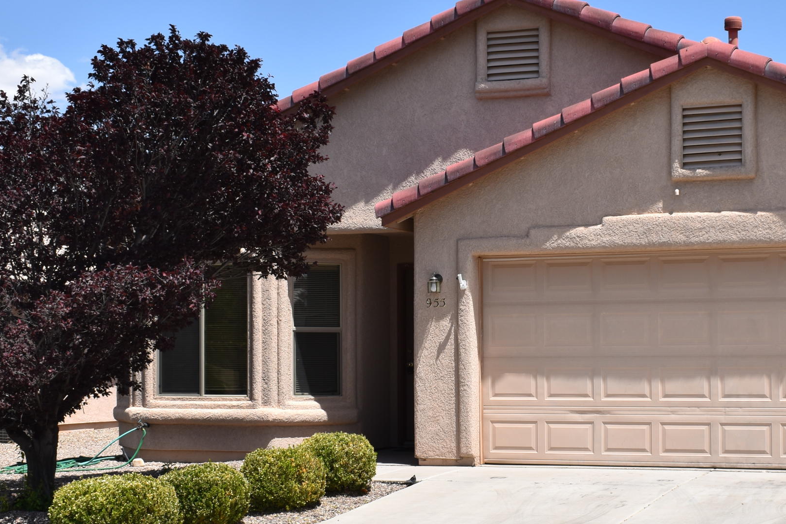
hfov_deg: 28.8
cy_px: 328
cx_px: 489
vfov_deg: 19.4
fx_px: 1526
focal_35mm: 70
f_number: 11
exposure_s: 1/200
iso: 100
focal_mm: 25
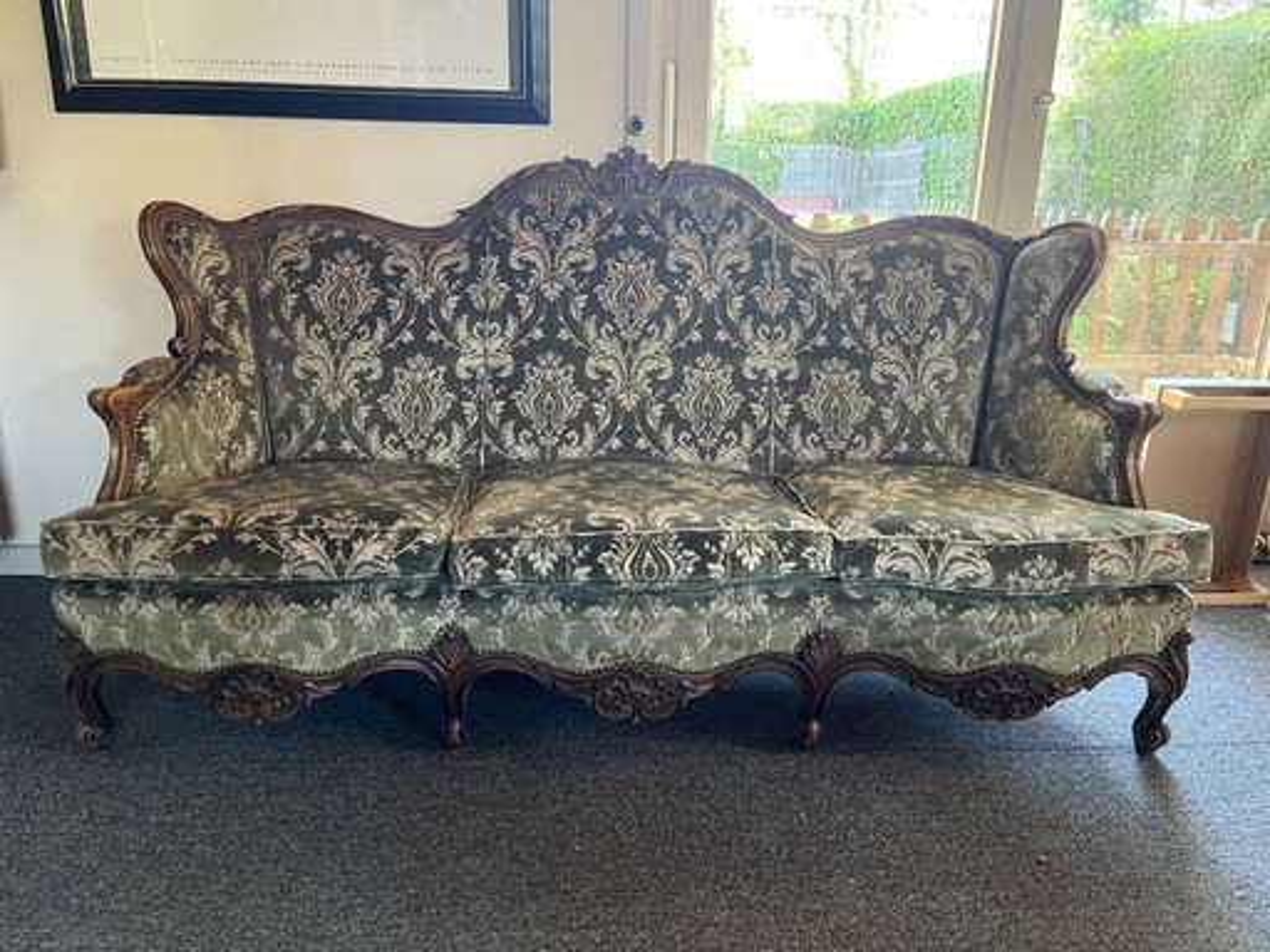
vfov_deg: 53.1
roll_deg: -1.4
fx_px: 954
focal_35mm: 26
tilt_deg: -17.0
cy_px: 476
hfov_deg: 67.3
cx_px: 635
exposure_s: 1/60
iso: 320
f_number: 1.6
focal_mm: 5.1
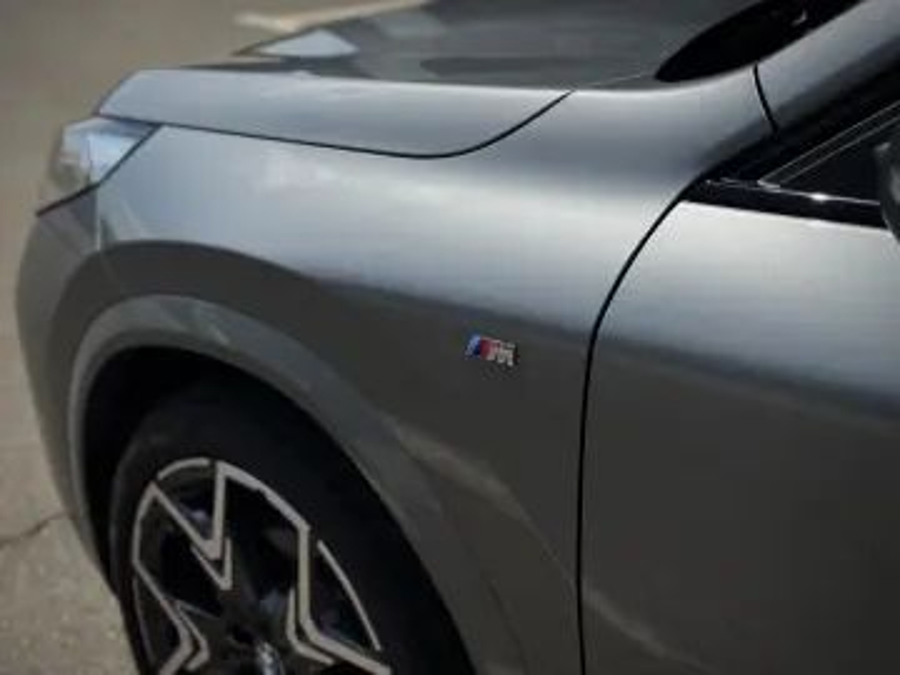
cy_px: 338
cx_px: 450
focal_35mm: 48
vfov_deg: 30.3
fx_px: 1248
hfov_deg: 39.7
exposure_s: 1/12500
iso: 80
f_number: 1.78
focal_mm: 6.76
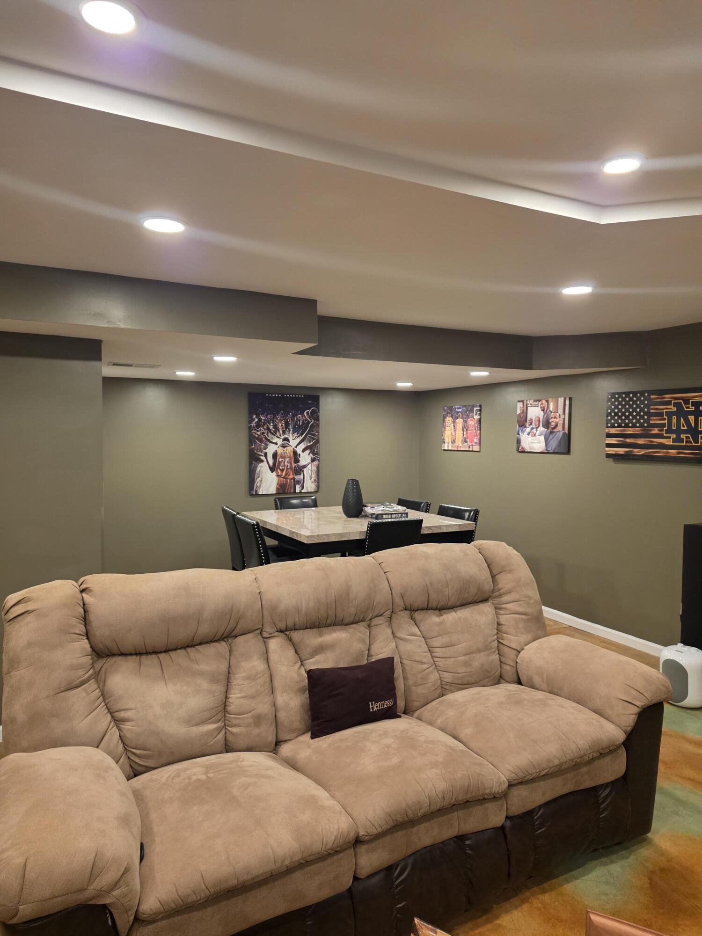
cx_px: 351
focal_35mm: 23
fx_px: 622
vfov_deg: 73.9
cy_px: 468
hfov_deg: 58.9
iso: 500
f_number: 1.7
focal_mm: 6.25
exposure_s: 1/120
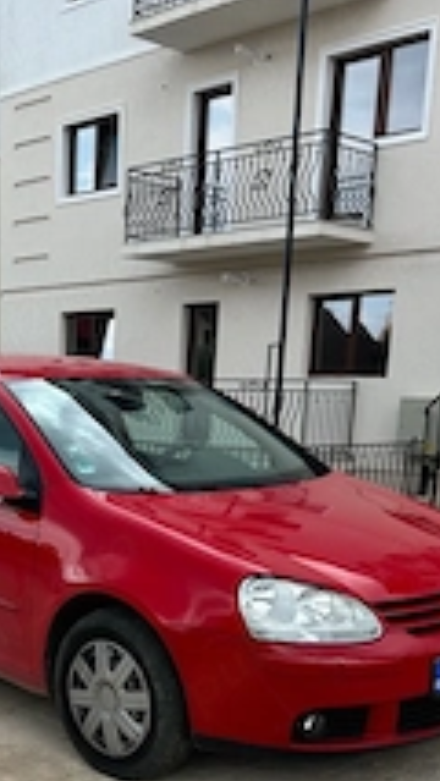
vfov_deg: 39.8
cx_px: 92
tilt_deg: -13.1
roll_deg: -1.5
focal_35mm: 49
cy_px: 664
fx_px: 1015
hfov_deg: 24.1
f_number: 1.78
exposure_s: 1/1779
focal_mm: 6.86
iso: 80
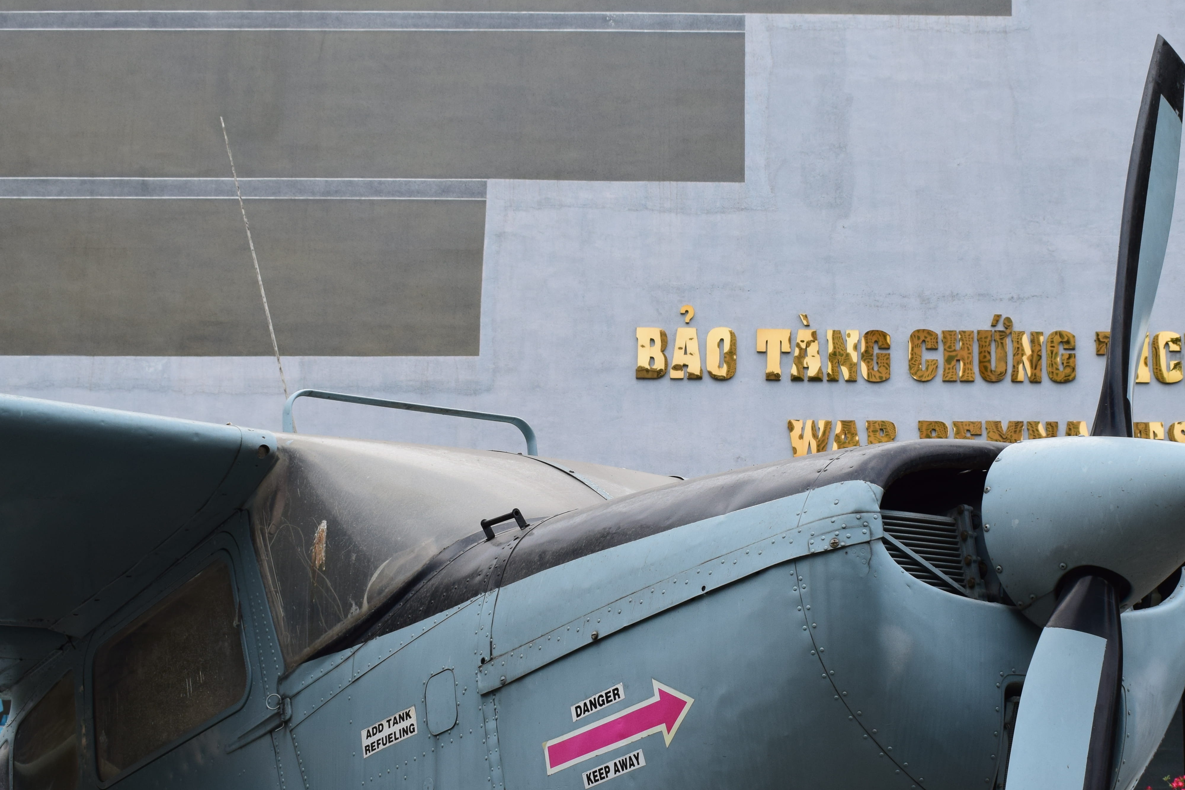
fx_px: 2074
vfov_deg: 21.6
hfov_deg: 31.7
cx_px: 770
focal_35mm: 63
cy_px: 435
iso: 400
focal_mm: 28
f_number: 10
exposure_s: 1/320
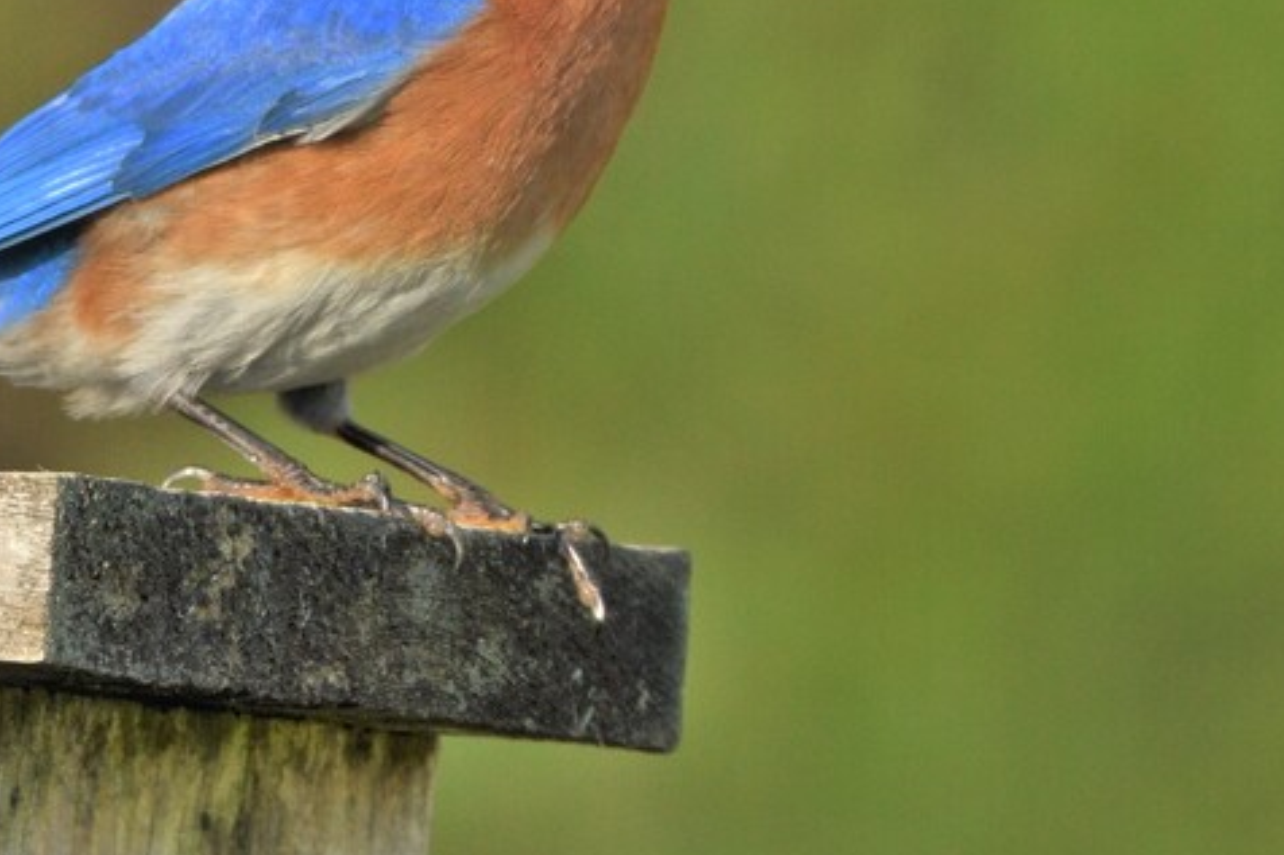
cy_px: 456
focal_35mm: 1399
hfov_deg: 1.5
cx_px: 747
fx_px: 49878
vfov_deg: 1.0
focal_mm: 650
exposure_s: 1/500
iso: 640
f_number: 8
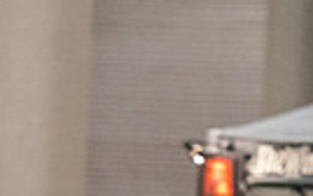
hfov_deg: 2.4
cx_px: 47
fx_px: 7539
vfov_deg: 1.5
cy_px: 330
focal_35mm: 883
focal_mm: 200
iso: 6400
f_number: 2.8
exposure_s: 1/250
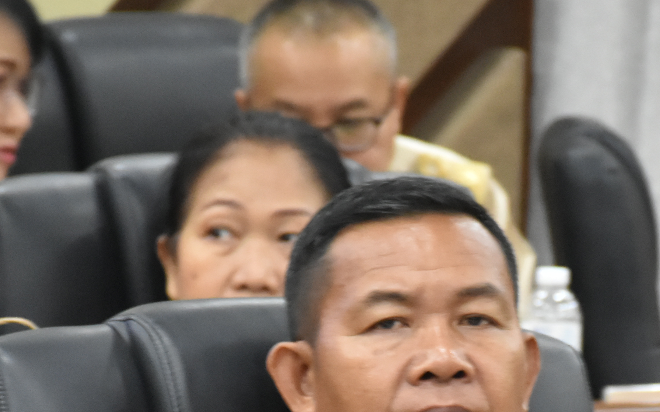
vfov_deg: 3.1
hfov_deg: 4.9
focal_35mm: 425
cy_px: 445
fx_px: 7651
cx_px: 443
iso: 3200
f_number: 5.6
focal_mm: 105
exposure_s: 1/40
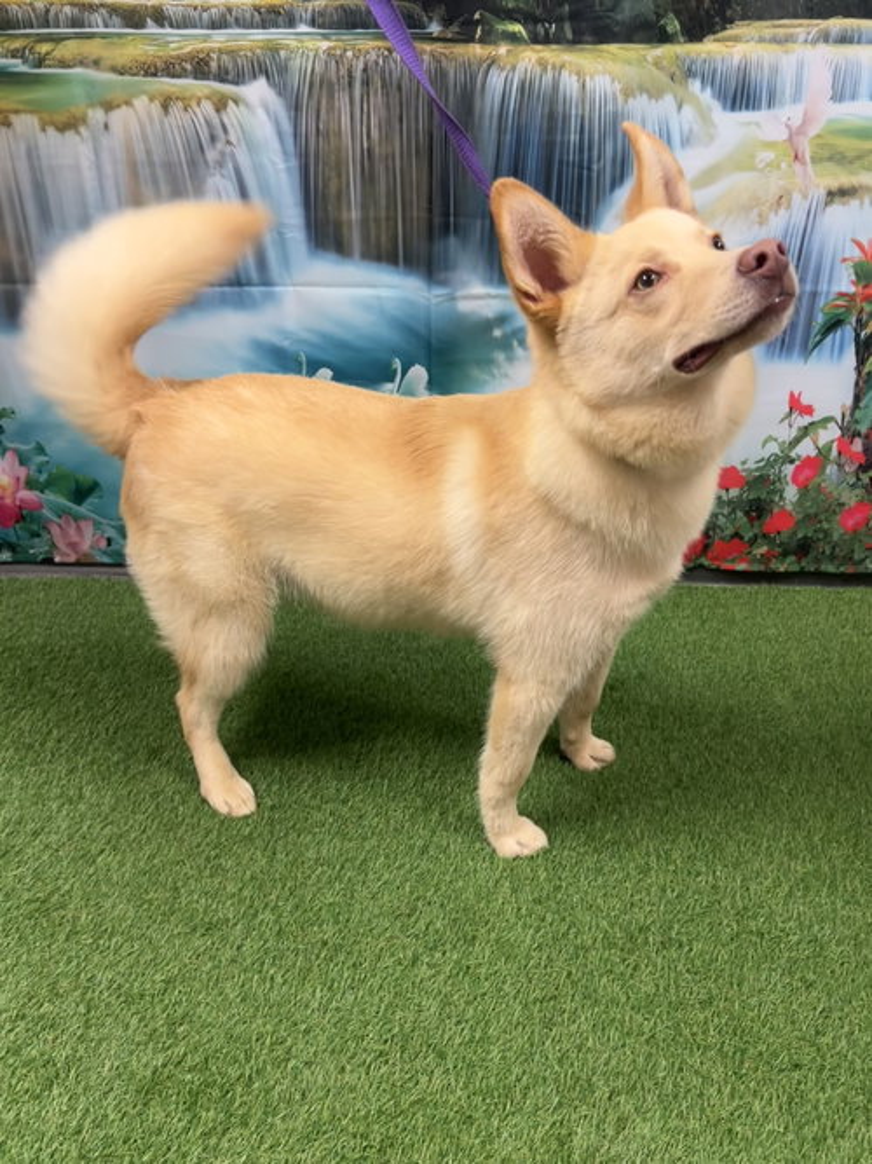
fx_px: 874
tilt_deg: -31.8
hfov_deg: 53.0
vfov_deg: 67.3
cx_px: 436
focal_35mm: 26
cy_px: 582
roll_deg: +0.1
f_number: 1.5
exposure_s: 1/60
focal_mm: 5.7
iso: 100
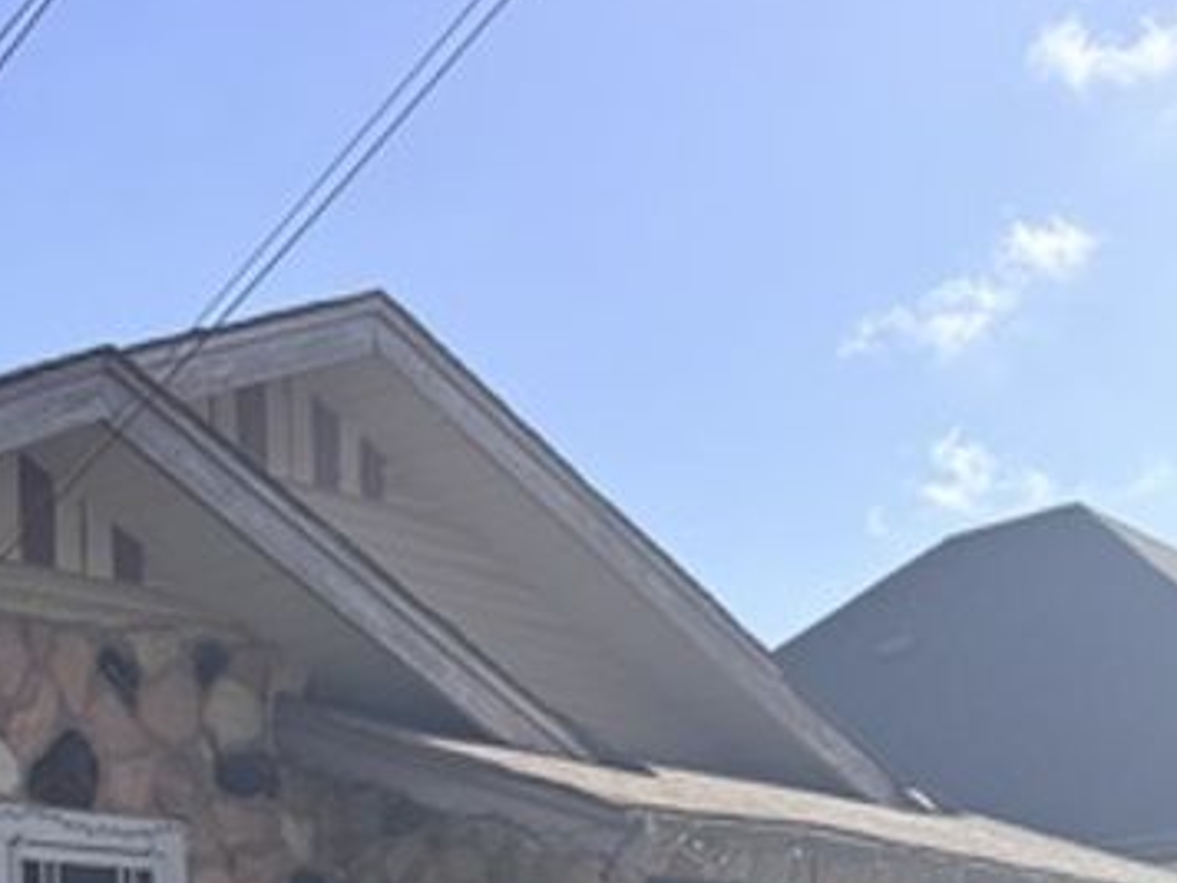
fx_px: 2346
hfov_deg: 25.4
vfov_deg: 20.1
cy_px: 1035
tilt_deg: +4.4
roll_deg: +2.0
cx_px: -222
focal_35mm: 69
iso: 100
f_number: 1.78
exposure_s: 1/4975
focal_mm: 6.76
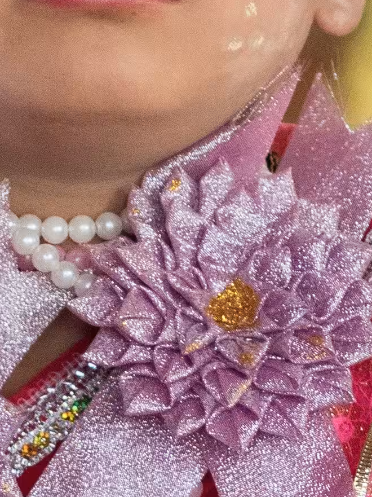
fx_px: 11256
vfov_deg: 2.5
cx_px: -26
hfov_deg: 1.9
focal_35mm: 785
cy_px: 596
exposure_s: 1/200
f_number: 1.8
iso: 1600
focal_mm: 75
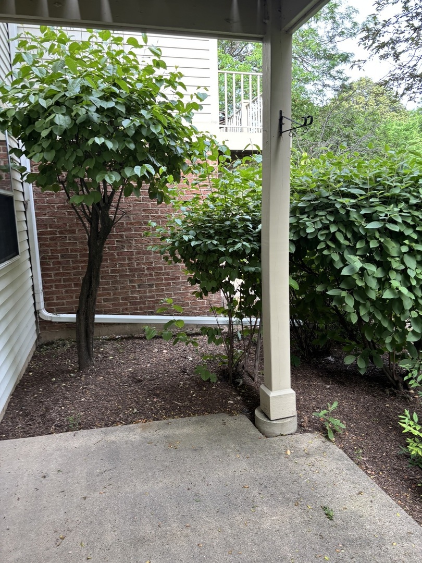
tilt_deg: -7.1
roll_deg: -1.5
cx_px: 211
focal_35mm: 26
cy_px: 282
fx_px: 423
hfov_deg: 53.1
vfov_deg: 67.3
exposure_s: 1/121
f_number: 1.6
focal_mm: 5.96
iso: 80
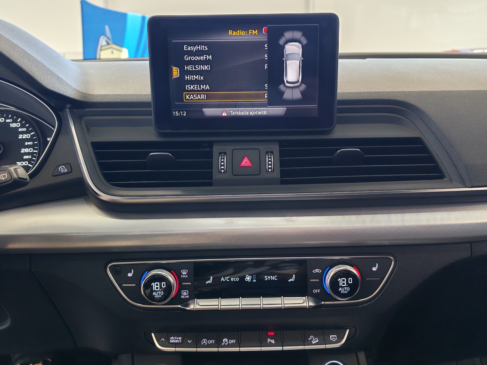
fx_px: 436
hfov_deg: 58.4
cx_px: 244
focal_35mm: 31
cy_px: 182
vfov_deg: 45.4
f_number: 1.9
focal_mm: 6.12
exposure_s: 1/100
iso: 500
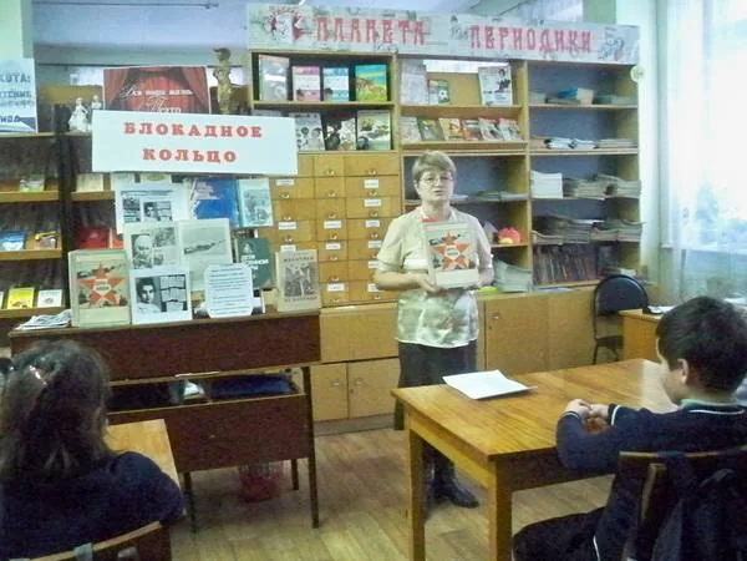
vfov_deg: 40.7
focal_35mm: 35
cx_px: 374
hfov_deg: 52.6
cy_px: 280
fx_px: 755
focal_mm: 6.3
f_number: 3.1
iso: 3200
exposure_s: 1/60
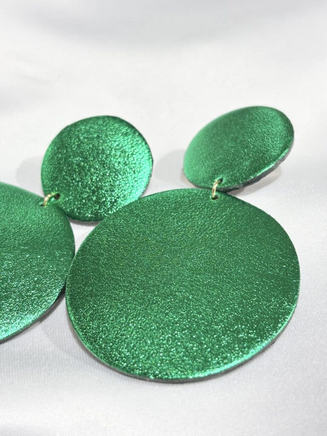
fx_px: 655
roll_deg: +5.9
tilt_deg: -26.9
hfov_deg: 28.0
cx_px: 164
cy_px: 218
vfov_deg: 36.8
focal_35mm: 52
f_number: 1.6
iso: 32
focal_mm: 5.96
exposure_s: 1/156
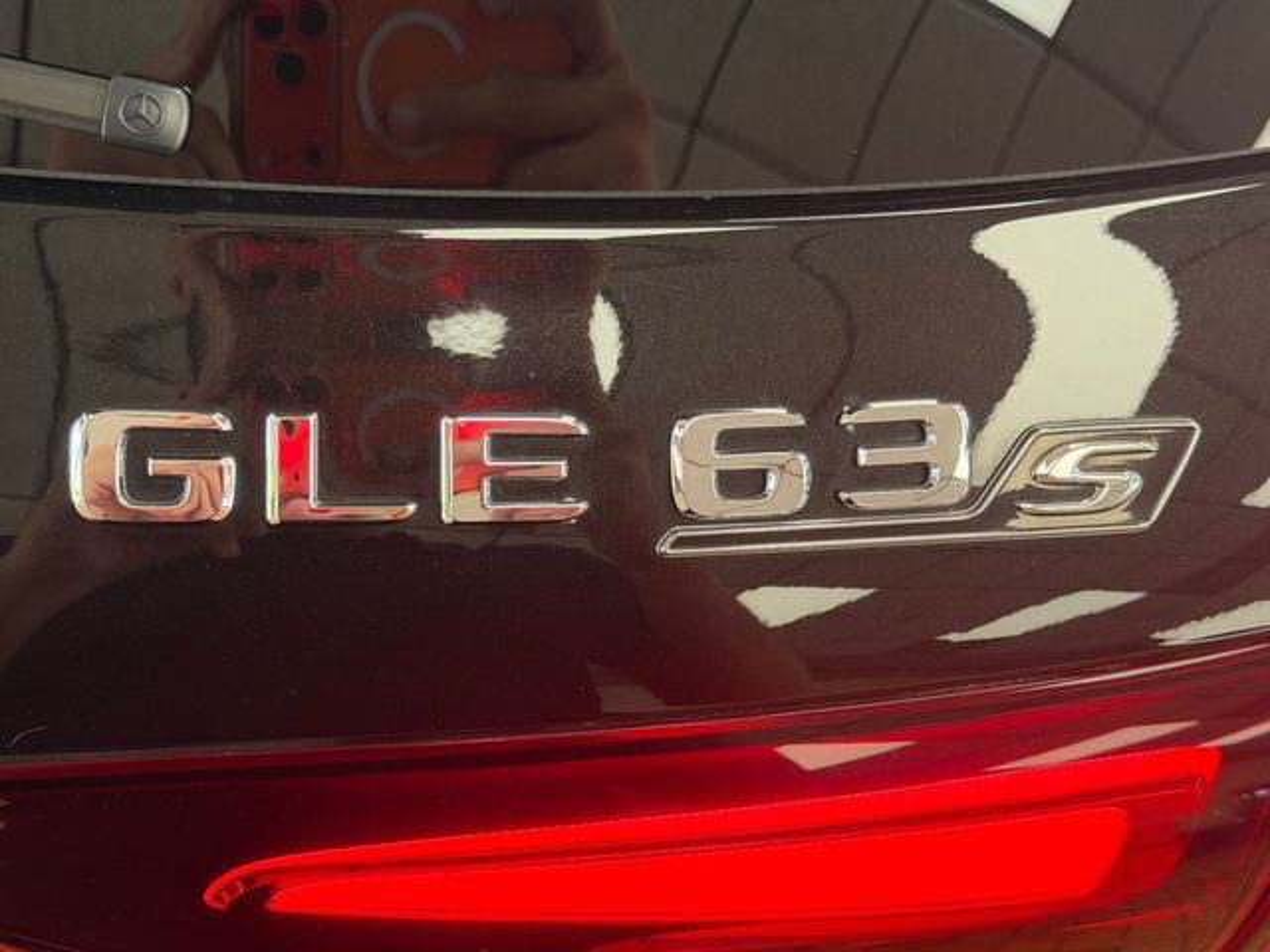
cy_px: 476
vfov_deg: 30.3
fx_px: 1761
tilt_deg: -53.0
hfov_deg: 39.7
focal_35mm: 48
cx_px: 635
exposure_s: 1/100
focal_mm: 6.76
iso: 200
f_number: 1.78
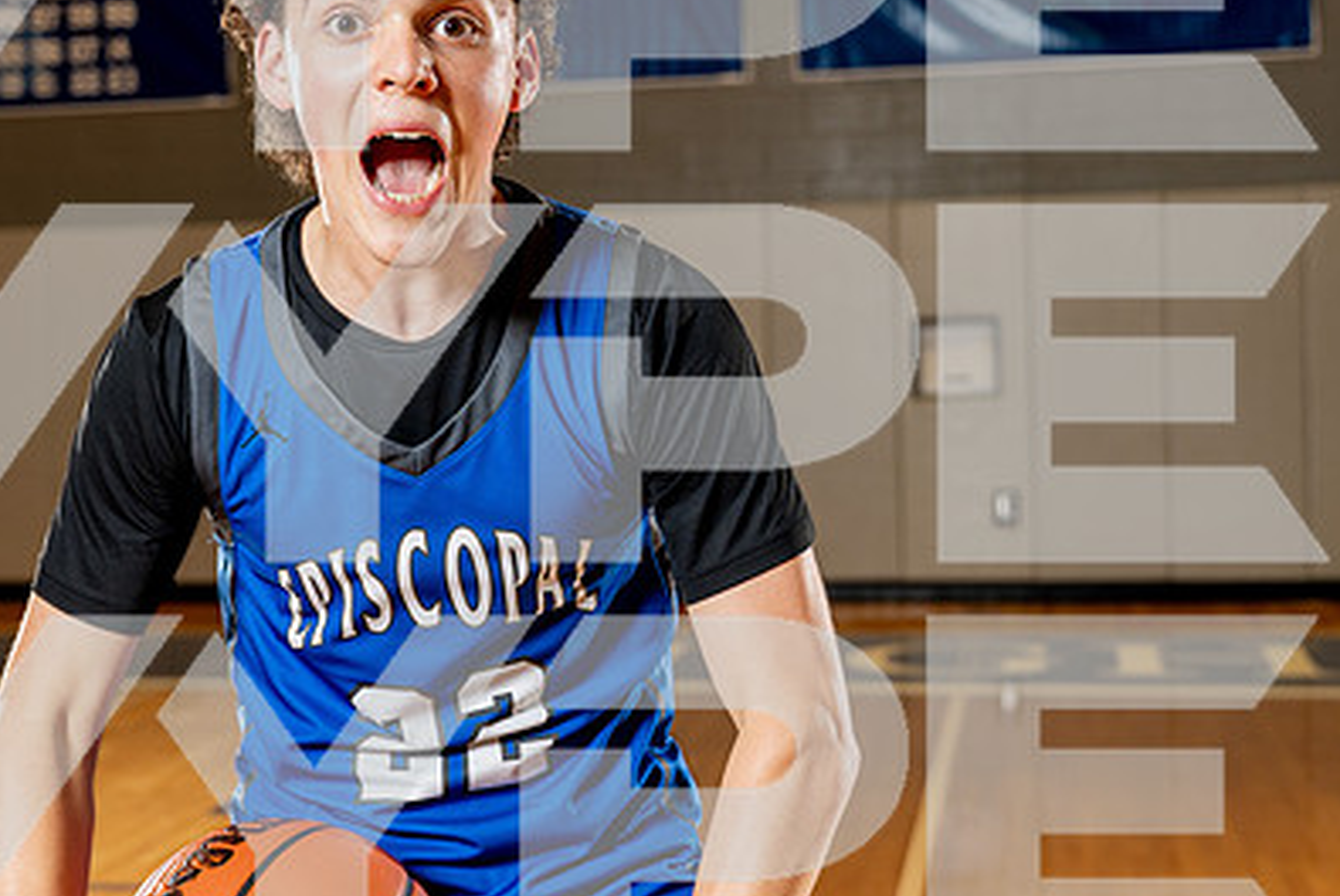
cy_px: 385
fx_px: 2570
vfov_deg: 19.8
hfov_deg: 29.1
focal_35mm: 69
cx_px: 465
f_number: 4
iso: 320
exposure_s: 1/250
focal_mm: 47
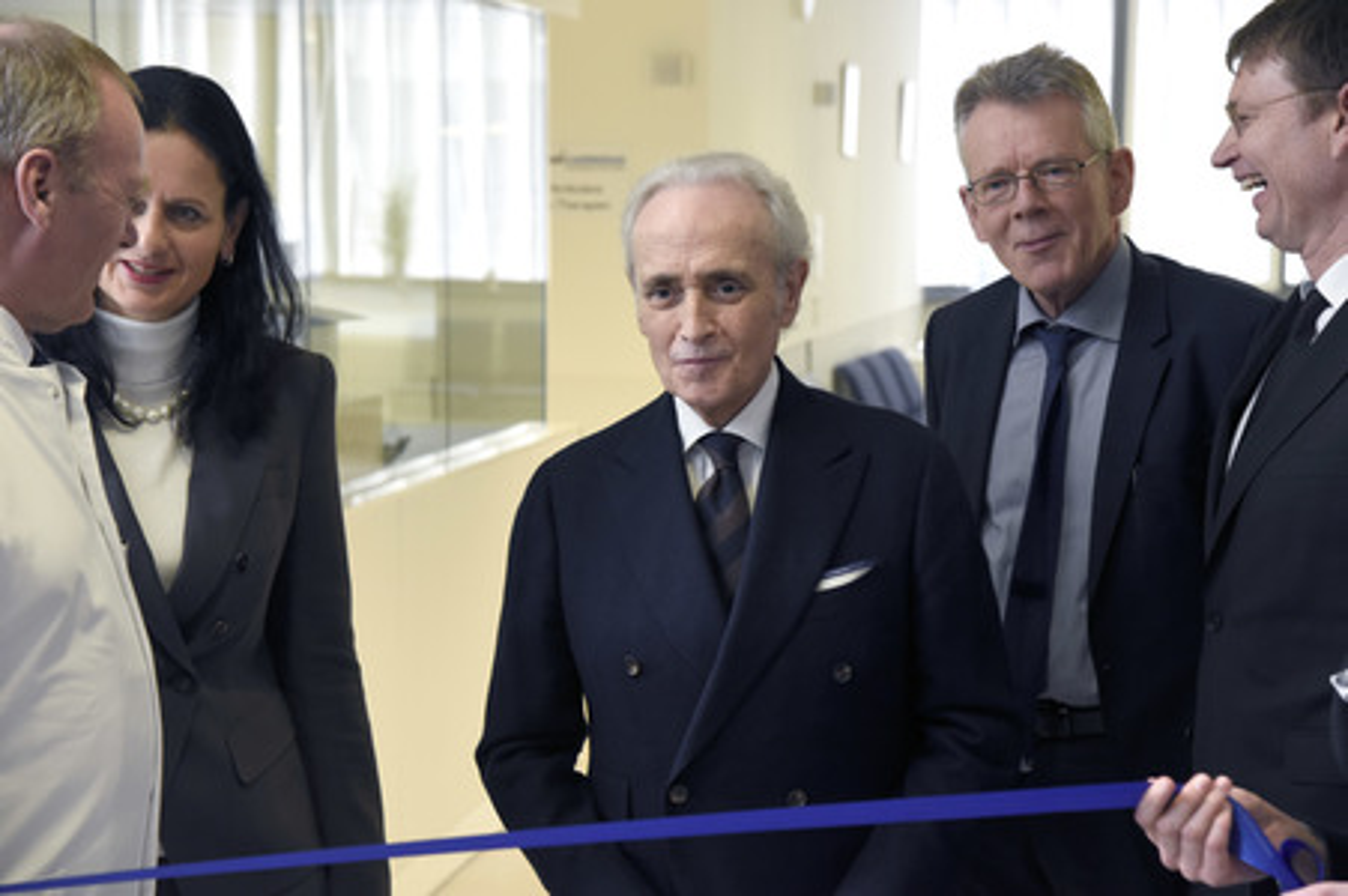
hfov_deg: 24.8
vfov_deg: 16.6
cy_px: 448
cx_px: 674
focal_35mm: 82
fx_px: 3068
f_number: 6.3
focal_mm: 82
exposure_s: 1/125
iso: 3200
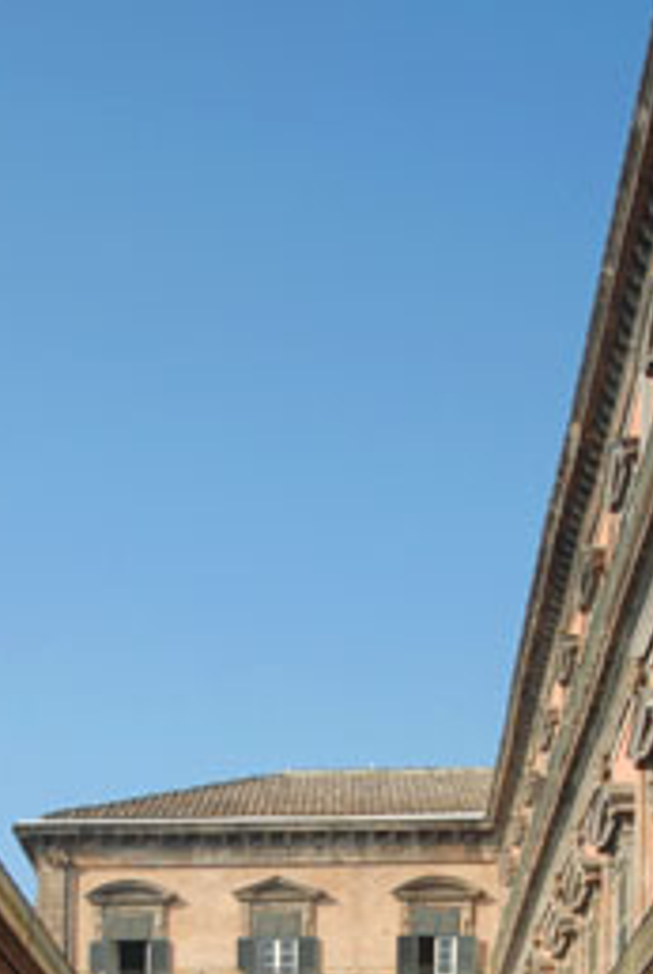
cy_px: 838
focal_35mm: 72
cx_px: 311
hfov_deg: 19.0
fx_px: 1951
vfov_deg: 27.2
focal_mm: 20
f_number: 3.5
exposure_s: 1/250
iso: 100
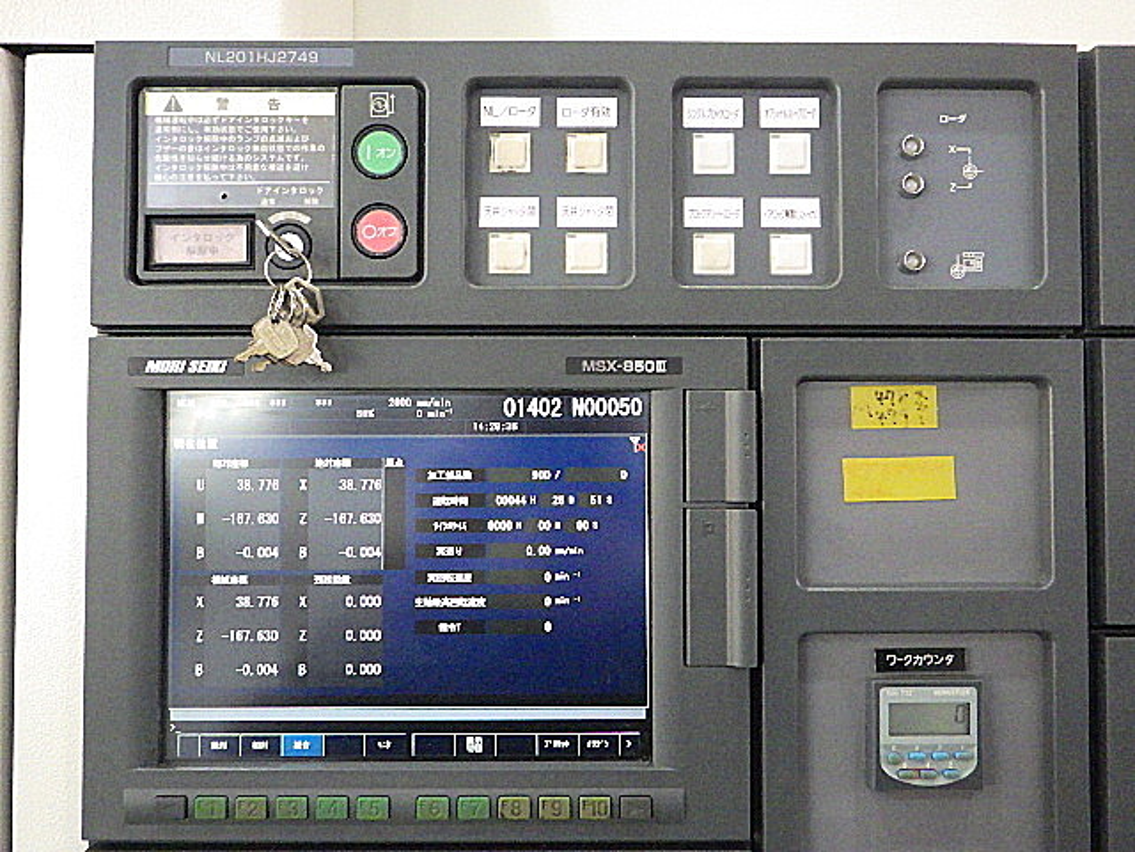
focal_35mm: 28
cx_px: 568
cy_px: 426
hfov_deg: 63.4
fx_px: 918
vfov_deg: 49.7
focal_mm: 5
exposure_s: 1/45
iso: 1000
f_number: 3.5
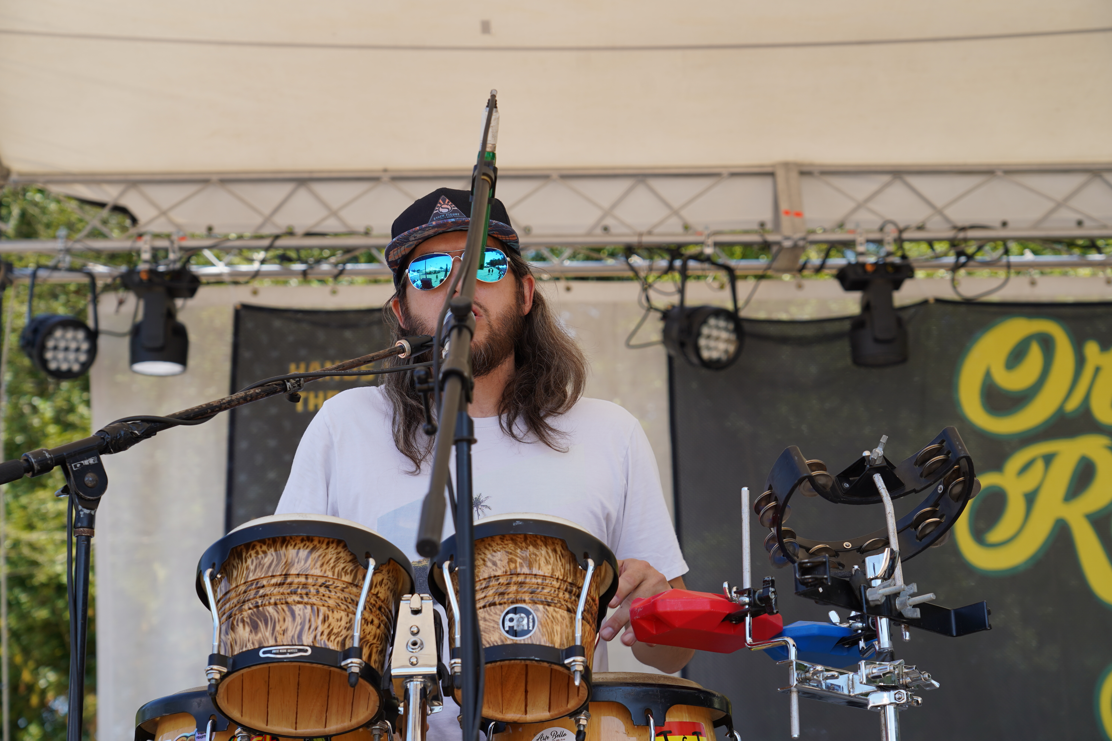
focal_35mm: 70
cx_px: 556
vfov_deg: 19.5
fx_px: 2162
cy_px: 370
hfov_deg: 28.8
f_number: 6.3
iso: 100
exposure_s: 1/200
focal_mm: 70
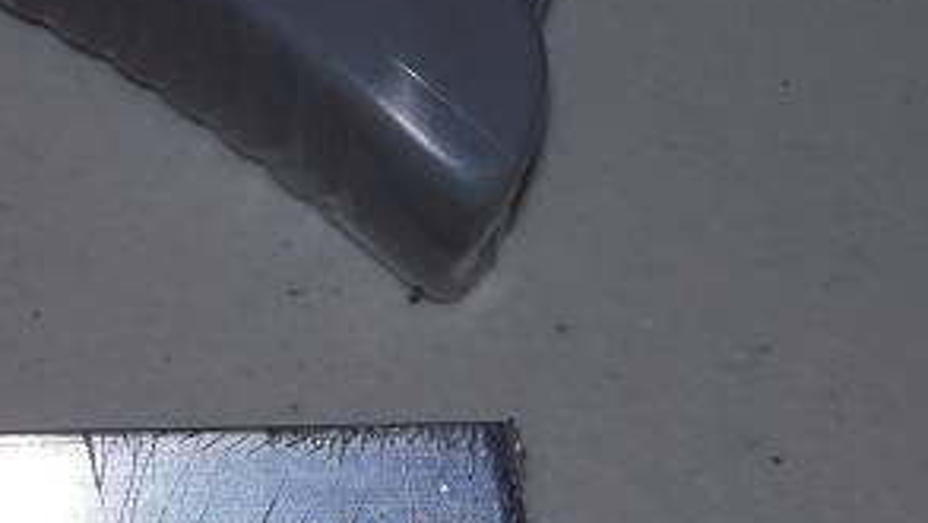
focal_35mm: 250
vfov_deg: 4.8
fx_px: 6153
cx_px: 310
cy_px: 615
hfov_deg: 8.6
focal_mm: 20
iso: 100
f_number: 5.8
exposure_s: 1/80
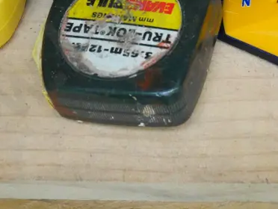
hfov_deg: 17.8
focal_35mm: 110
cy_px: -47
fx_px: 885
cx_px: 203
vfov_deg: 13.1
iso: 3200
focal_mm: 20
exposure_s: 1/40
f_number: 4.6
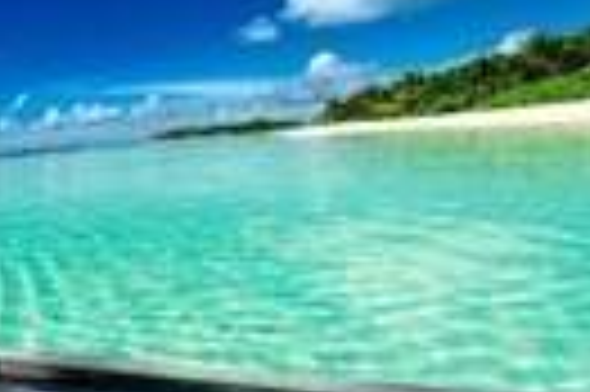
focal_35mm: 98
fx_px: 1604
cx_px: -1022
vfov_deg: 13.9
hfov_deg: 12.6
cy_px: 286
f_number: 8
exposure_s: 1/8
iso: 400
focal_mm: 16
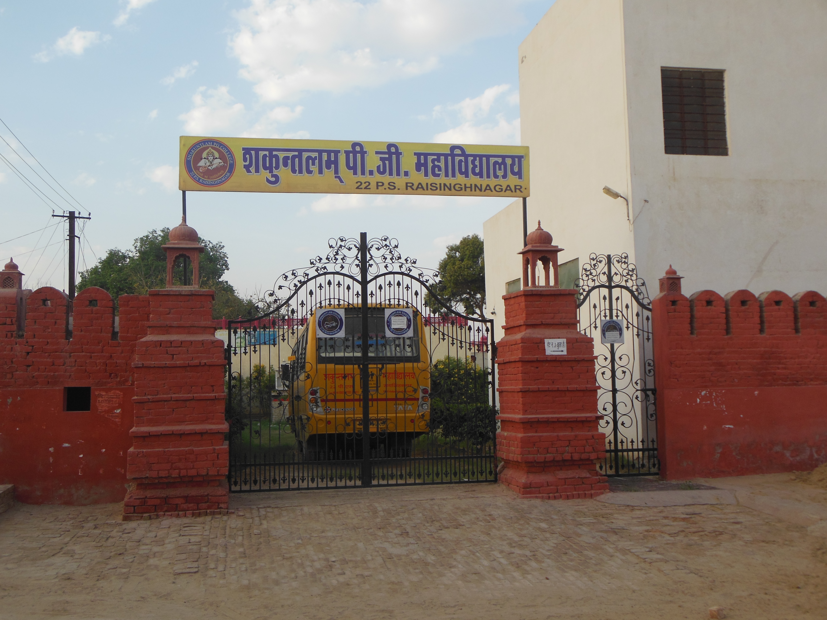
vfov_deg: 37.7
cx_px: 414
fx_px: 908
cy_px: 310
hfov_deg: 49.0
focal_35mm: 38
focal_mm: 6.8
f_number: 3.6
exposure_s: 1/320
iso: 125
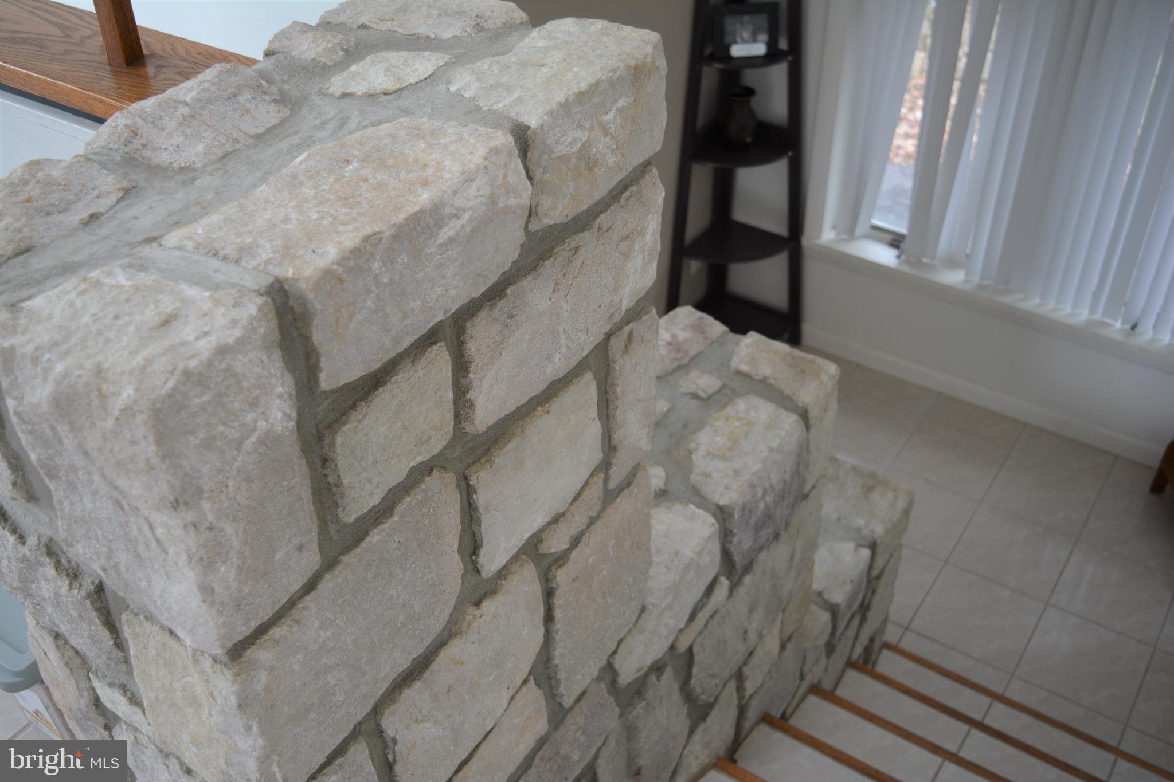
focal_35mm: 38
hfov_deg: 51.3
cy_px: 391
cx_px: 587
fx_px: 1223
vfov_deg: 35.5
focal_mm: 25
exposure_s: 1/80
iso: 400
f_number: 4.5
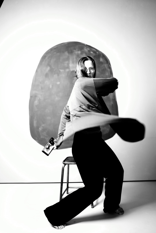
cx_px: 78
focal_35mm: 35
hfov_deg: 37.9
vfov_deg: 54.4
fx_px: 227
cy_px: 116
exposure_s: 1/80
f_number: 1.4
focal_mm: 35
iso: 100
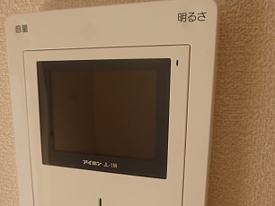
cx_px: 118
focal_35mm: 36
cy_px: 147
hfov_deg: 51.2
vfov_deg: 38.9
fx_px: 286
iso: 100
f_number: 3.1
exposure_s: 1/100
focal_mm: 4.5
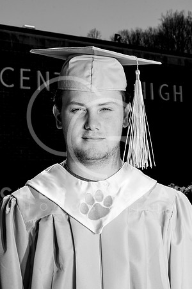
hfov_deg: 18.2
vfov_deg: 27.0
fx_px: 600
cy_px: 144
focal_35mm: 75
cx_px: 96
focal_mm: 50
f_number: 14
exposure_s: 1/200
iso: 125
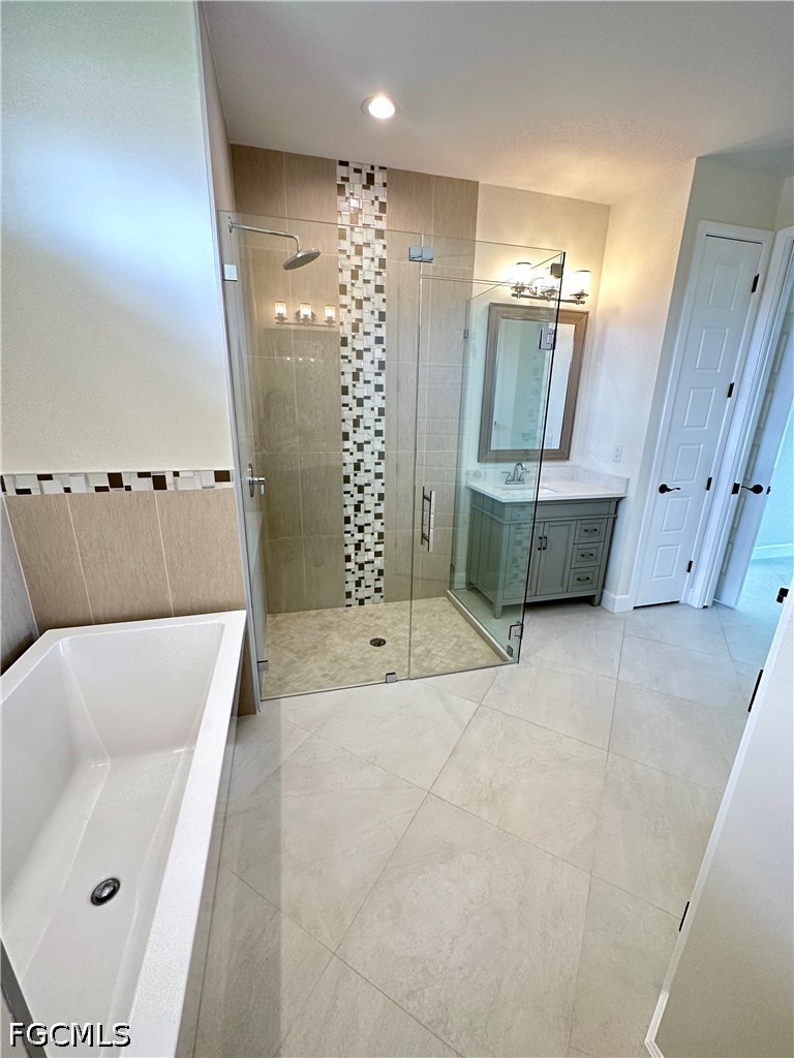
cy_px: 529
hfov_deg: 85.7
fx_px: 428
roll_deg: -0.5
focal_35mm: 14
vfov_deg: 102.1
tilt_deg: -17.7
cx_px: 397
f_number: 2.2
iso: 200
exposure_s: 1/60
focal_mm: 2.22
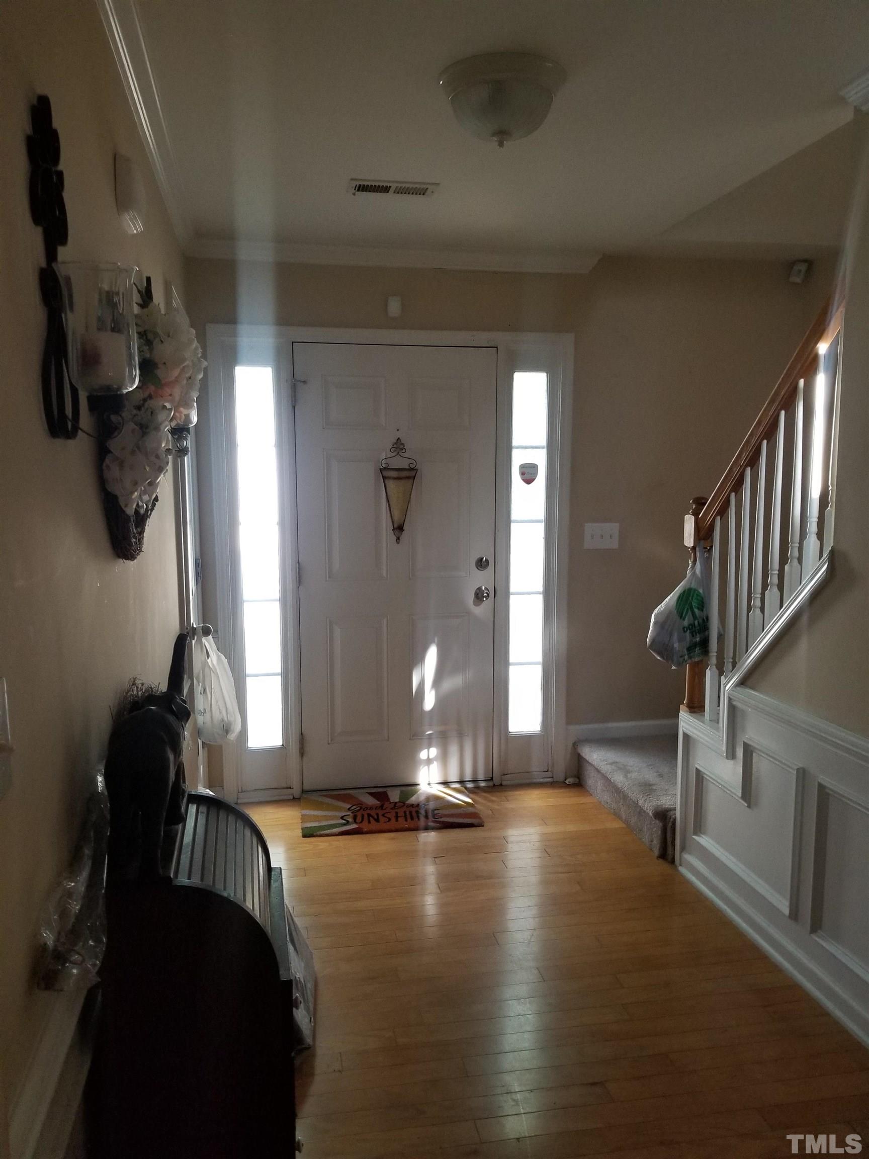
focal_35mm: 26
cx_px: 434
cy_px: 580
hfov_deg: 53.1
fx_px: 870
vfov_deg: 67.3
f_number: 1.7
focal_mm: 4.3
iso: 160
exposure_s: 1/40
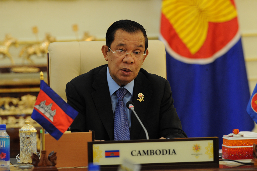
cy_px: 86
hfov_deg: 6.9
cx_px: 128
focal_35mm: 300
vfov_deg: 4.6
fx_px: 2140
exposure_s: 1/125
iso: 2000
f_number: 6.3
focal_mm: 300
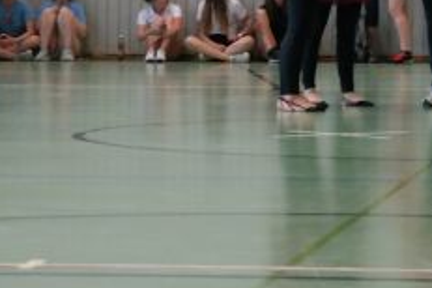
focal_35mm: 233
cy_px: -25
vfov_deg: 5.9
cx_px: 340
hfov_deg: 8.8
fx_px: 2796
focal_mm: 55
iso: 1600
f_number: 5.6
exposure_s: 1/80
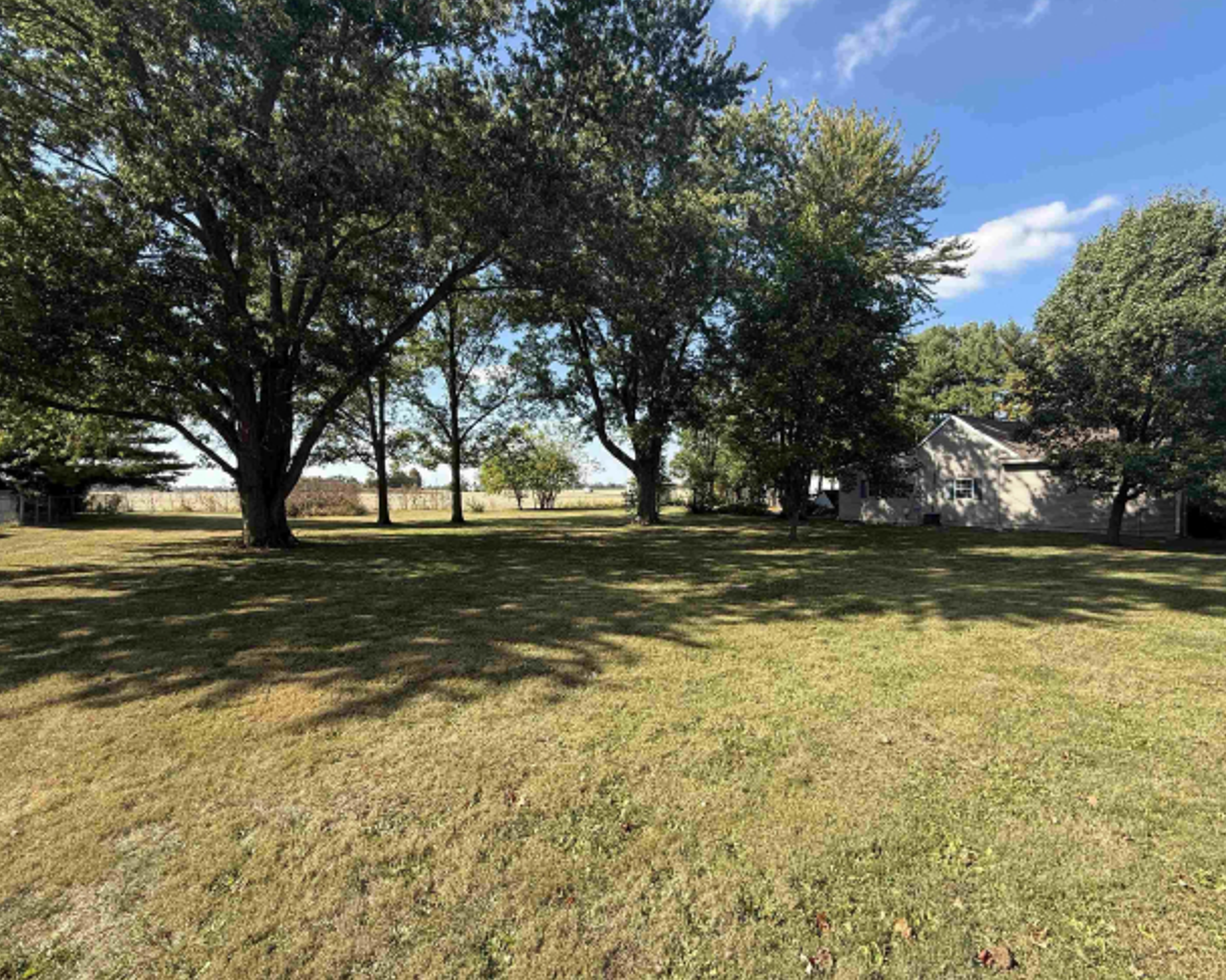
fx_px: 544
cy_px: 498
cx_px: 634
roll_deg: +0.1
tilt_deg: -0.3
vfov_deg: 84.0
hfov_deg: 96.8
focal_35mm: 15
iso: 50
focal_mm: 2.22
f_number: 2.2
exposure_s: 1/651
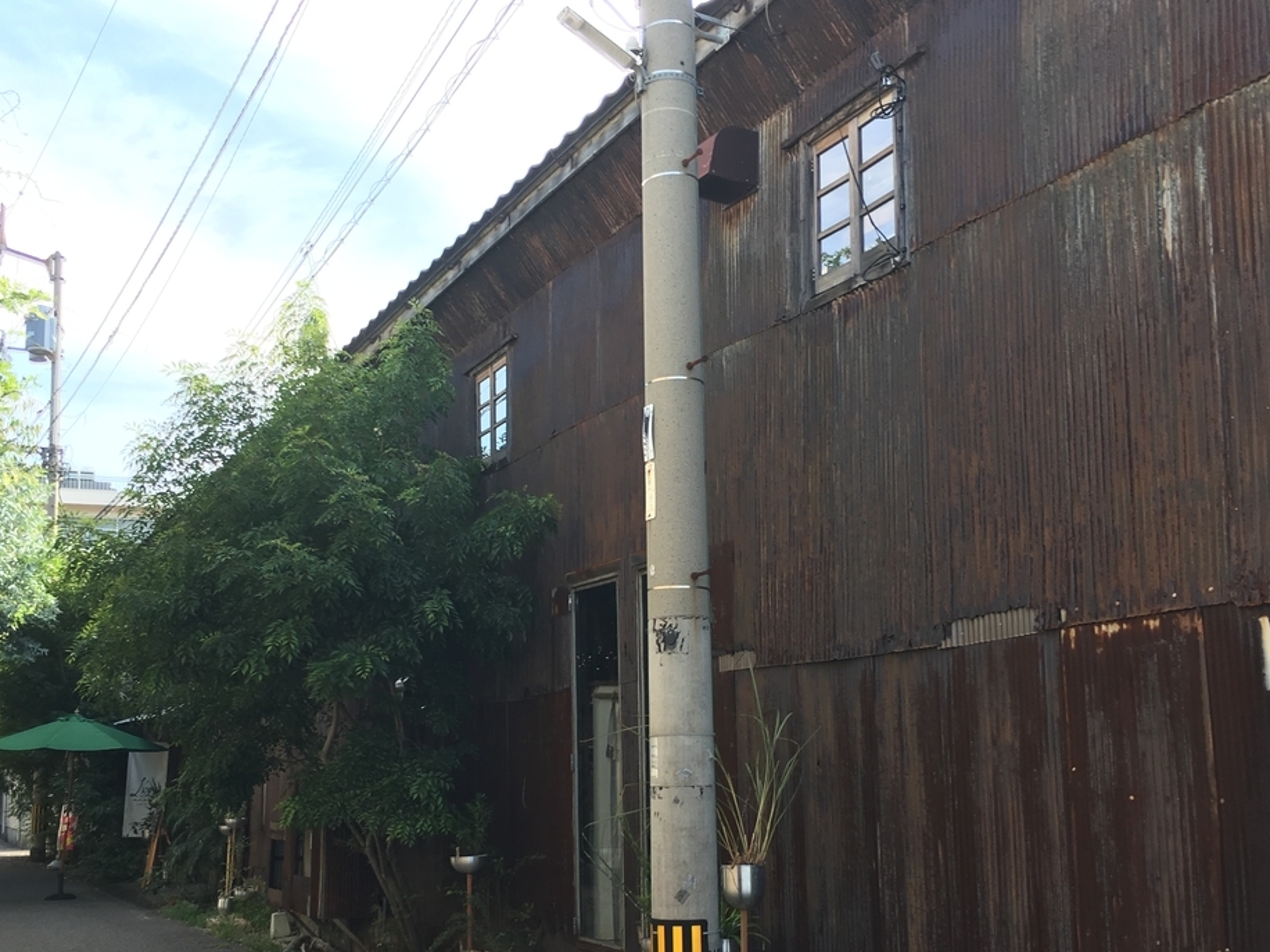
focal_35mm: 38
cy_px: 594
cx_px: 636
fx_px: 1394
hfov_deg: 49.0
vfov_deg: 37.5
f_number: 2.2
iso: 25
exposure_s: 1/201
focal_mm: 4.15
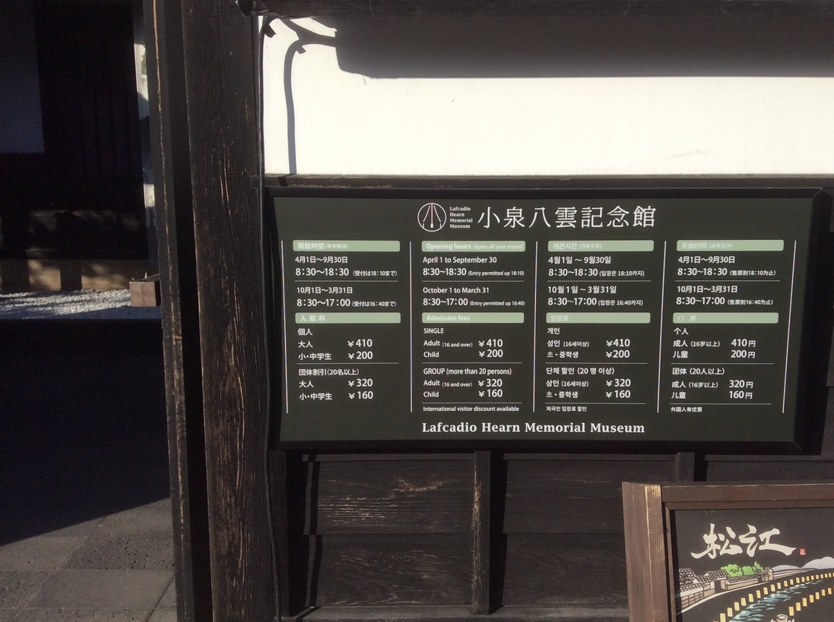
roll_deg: -1.7
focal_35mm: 35
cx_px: 455
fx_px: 842
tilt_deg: -8.7
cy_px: 302
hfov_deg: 52.6
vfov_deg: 40.6
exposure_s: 1/1431
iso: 32
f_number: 2.4
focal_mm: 3.3
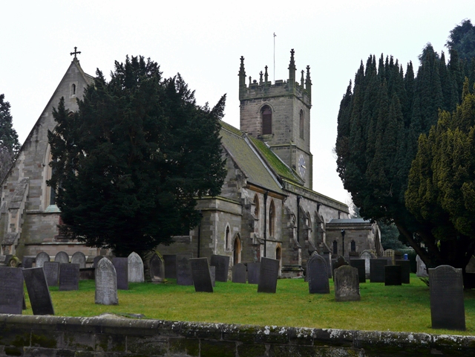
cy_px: 178
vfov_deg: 34.3
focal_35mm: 42
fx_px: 576
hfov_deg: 44.8
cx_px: 238
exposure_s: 1/80
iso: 100
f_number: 3.2
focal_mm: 6.8
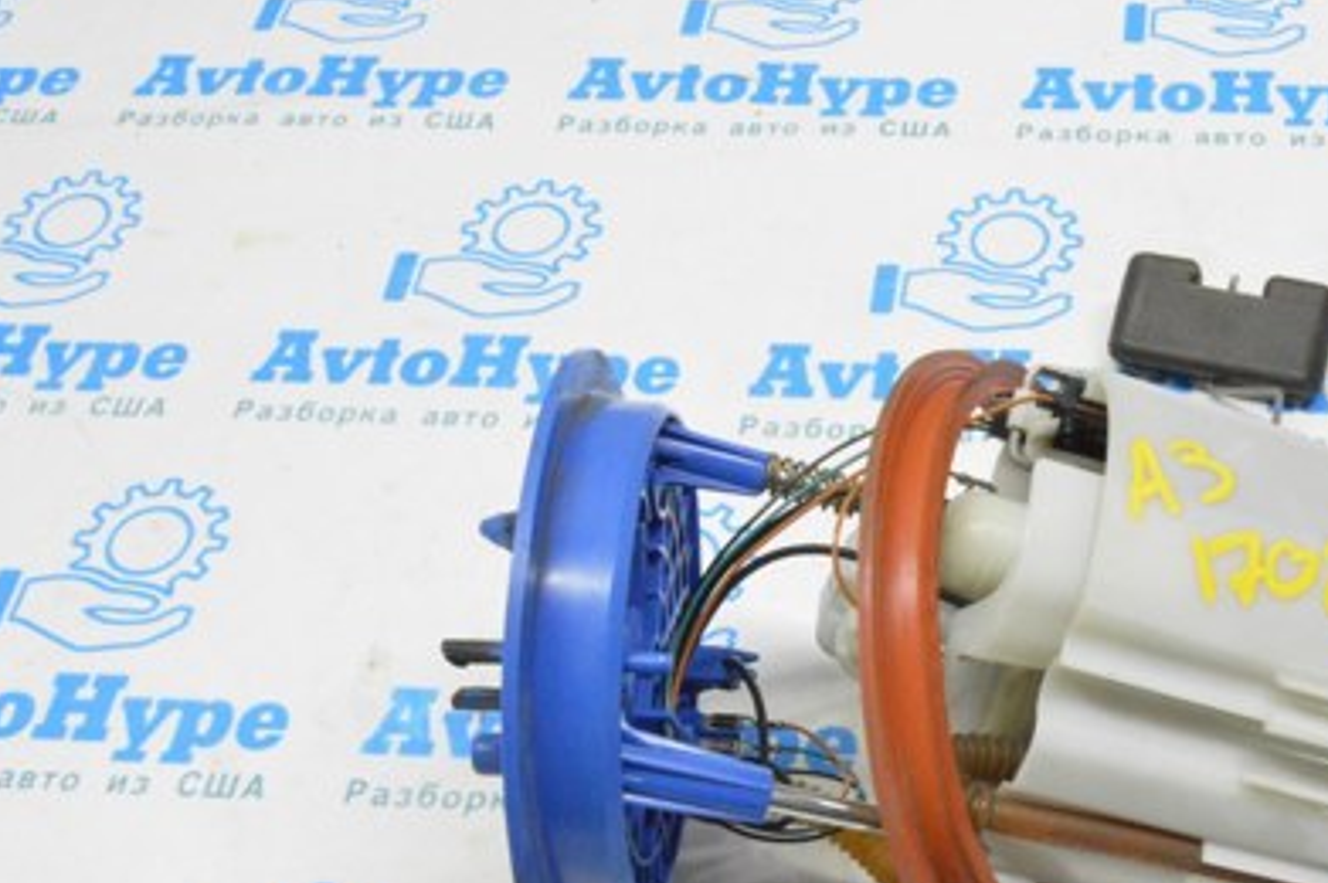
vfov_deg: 24.8
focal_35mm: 54
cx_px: 1053
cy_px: 627
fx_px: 1990
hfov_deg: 35.7
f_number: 20
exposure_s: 1/15
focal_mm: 22
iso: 6400
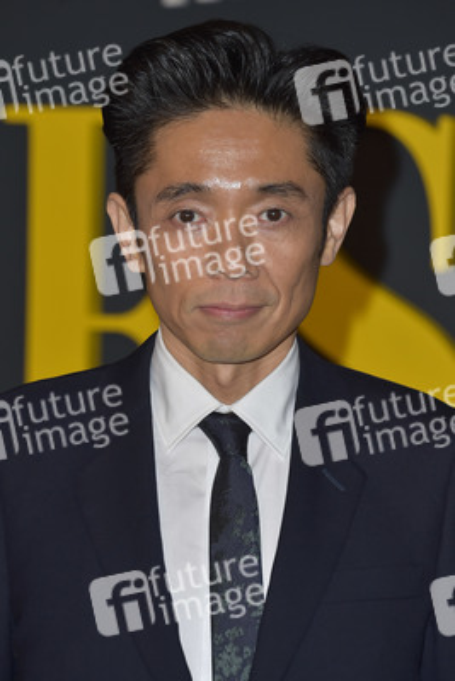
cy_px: 340
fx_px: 3220
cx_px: 228
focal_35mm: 170
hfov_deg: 8.1
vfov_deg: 12.1
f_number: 6.3
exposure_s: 1/250
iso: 320
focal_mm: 170
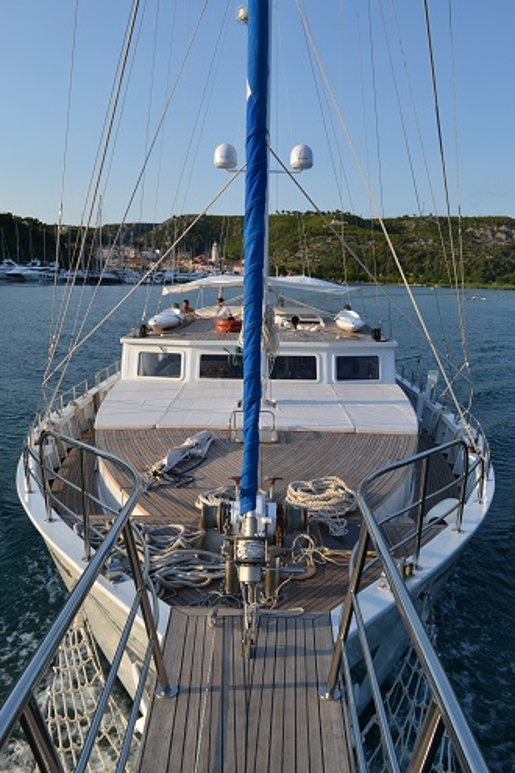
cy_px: 386
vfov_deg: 67.4
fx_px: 579
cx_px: 258
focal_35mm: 27
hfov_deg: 47.9
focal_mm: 18
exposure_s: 1/160
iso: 200
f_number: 11
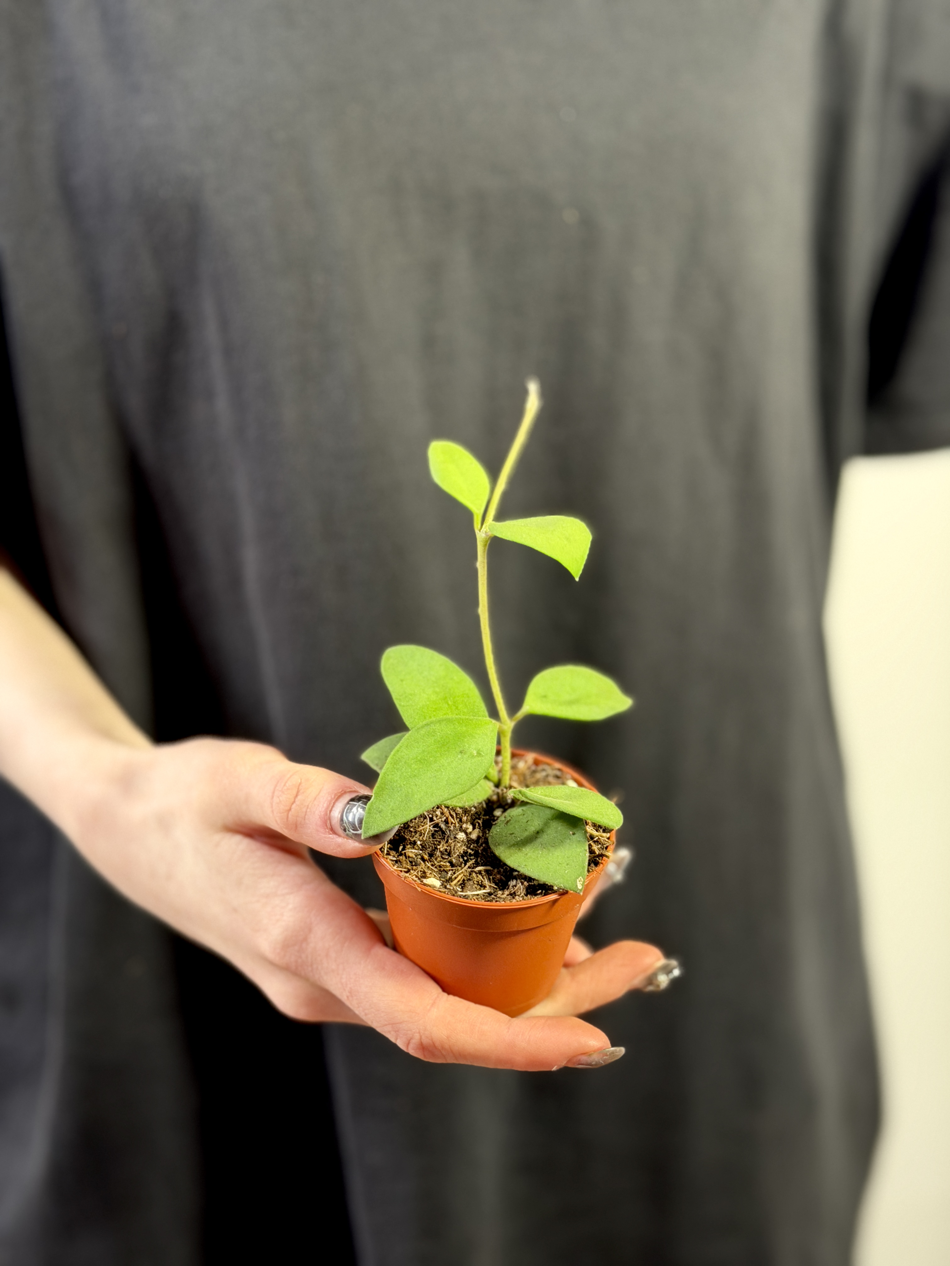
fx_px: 1756
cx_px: 475
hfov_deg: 30.3
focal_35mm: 48
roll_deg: -0.9
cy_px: 633
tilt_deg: -17.9
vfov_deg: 39.7
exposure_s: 1/60
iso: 250
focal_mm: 6.76
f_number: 1.78
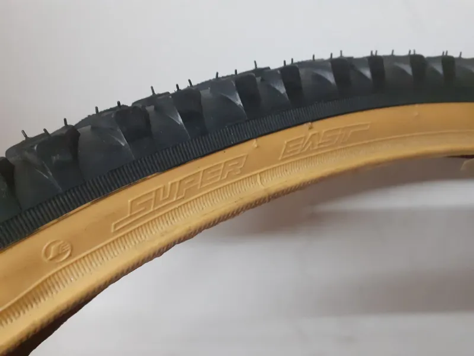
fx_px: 370
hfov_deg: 65.3
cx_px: 237
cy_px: 178
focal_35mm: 27
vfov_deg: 51.4
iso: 400
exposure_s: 1/25
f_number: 1.9
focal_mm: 3.6
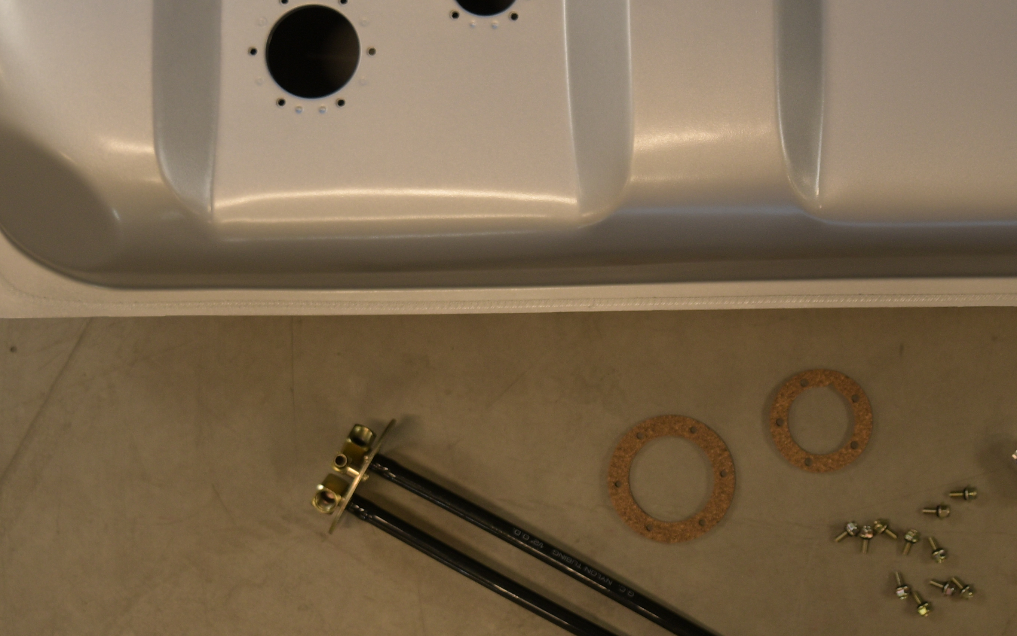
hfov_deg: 21.5
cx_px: 751
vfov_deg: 13.6
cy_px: 202
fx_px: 2661
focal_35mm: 96
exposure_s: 1/60
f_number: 5.6
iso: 280
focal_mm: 31
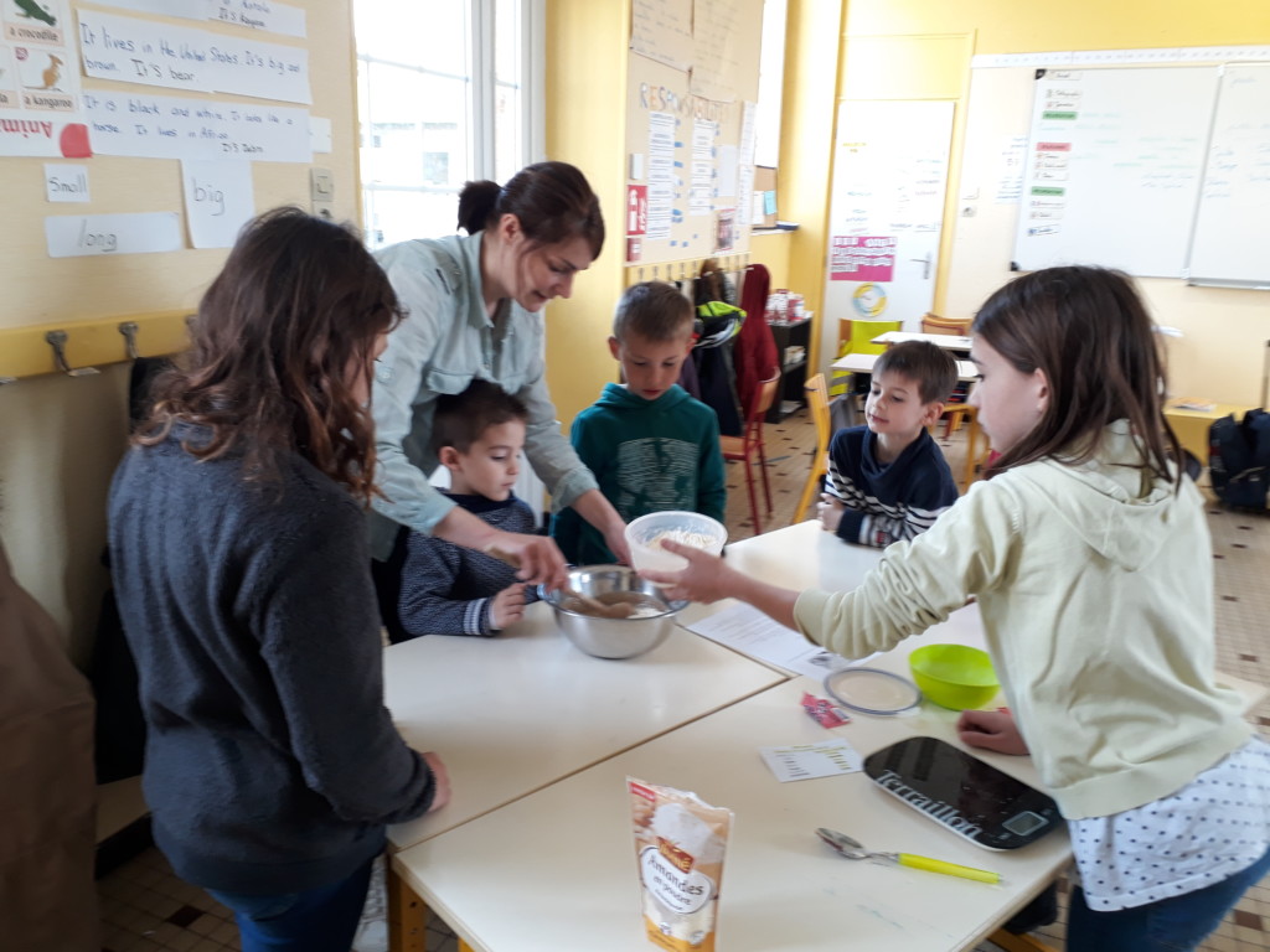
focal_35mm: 27
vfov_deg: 51.4
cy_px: 476
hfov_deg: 65.3
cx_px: 635
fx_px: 991
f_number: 1.9
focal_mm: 3.6
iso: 40
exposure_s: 1/33
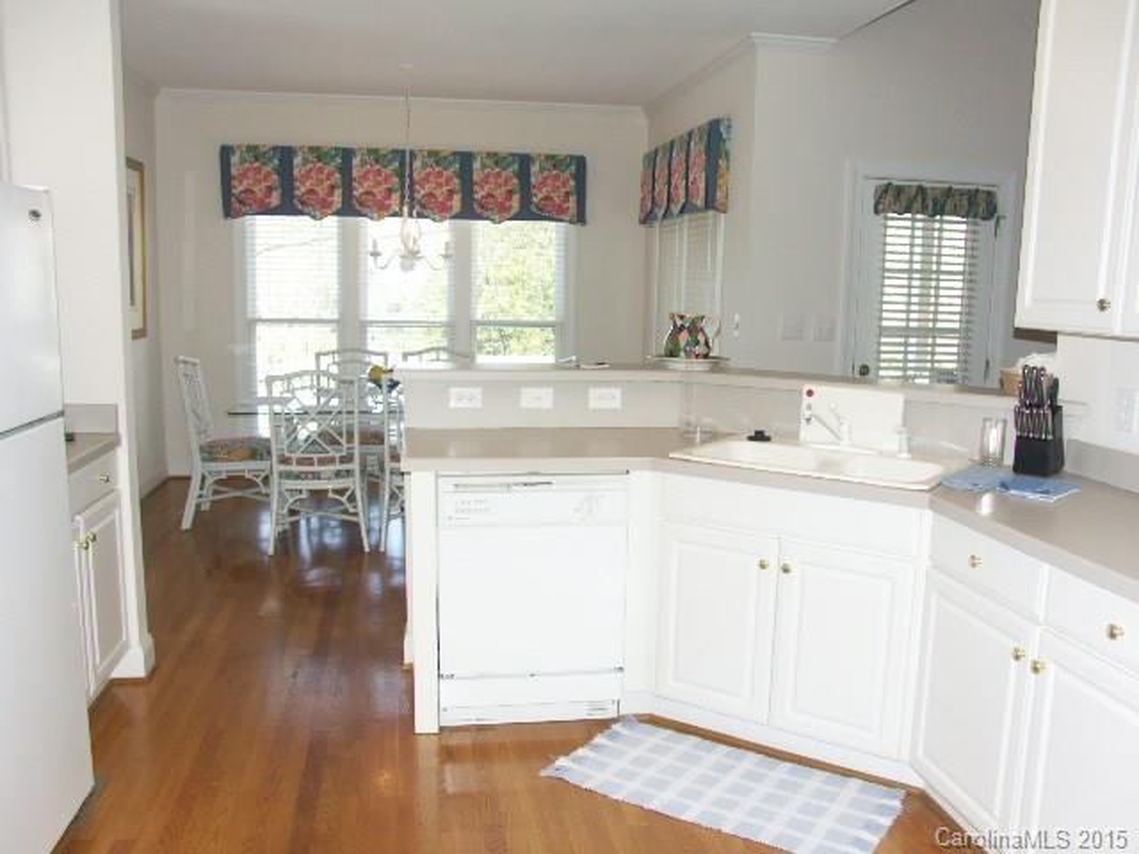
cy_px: 427
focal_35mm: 29
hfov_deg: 61.7
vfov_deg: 48.2
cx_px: 570
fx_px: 954
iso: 100
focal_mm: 7.5
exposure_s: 1/50
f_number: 2.8
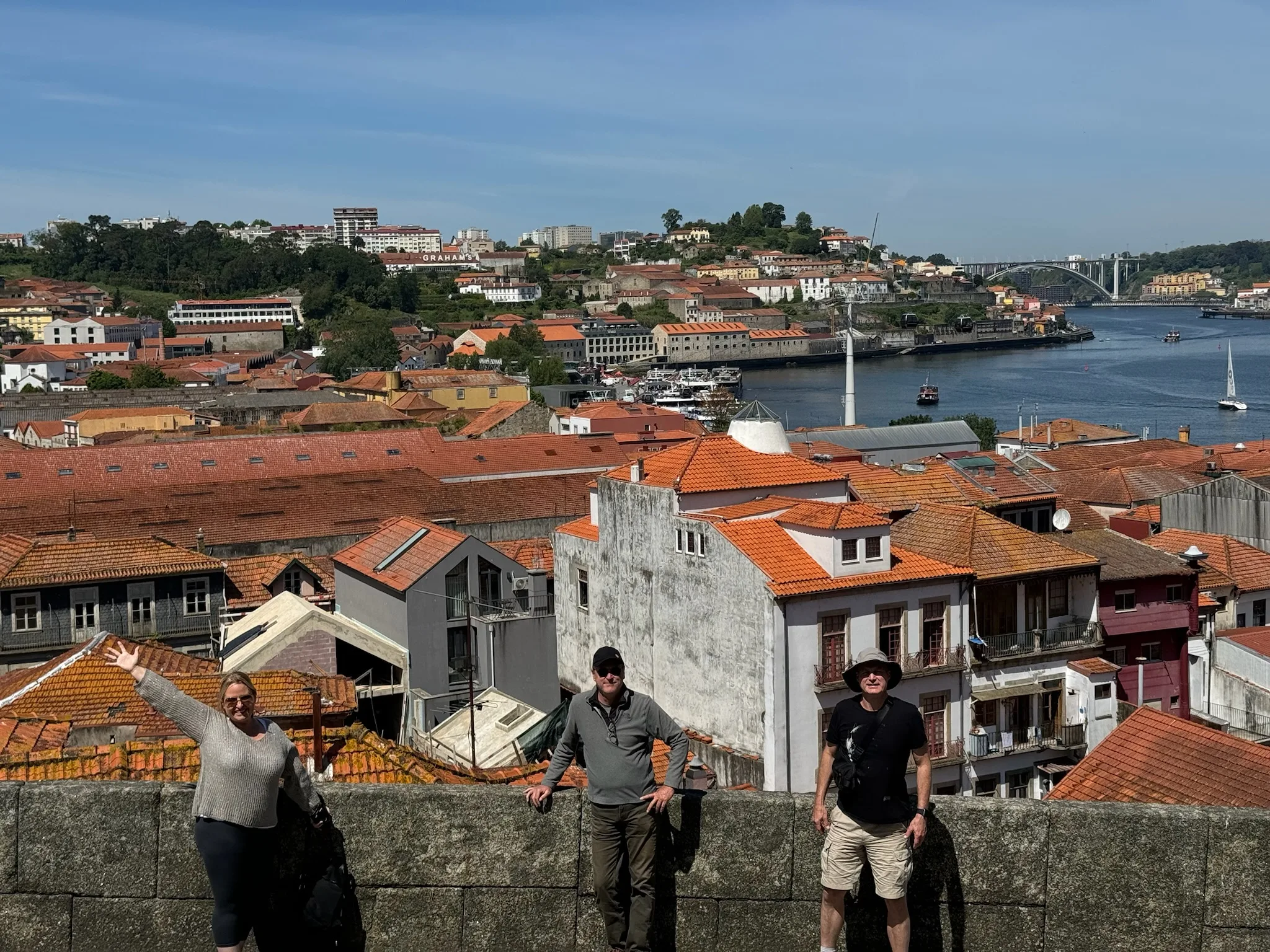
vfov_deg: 30.3
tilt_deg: -4.7
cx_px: 635
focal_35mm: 48
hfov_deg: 39.7
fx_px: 1761
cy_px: 476
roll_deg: +1.5
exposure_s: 1/7937
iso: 80
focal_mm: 6.86
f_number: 1.78
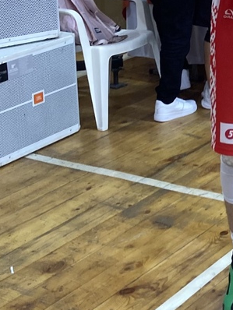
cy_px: -18
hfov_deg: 18.9
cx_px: 259
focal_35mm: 75
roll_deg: +0.5
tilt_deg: -10.8
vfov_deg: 24.5
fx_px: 672
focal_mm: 3.99
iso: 200
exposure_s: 1/50
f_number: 1.8
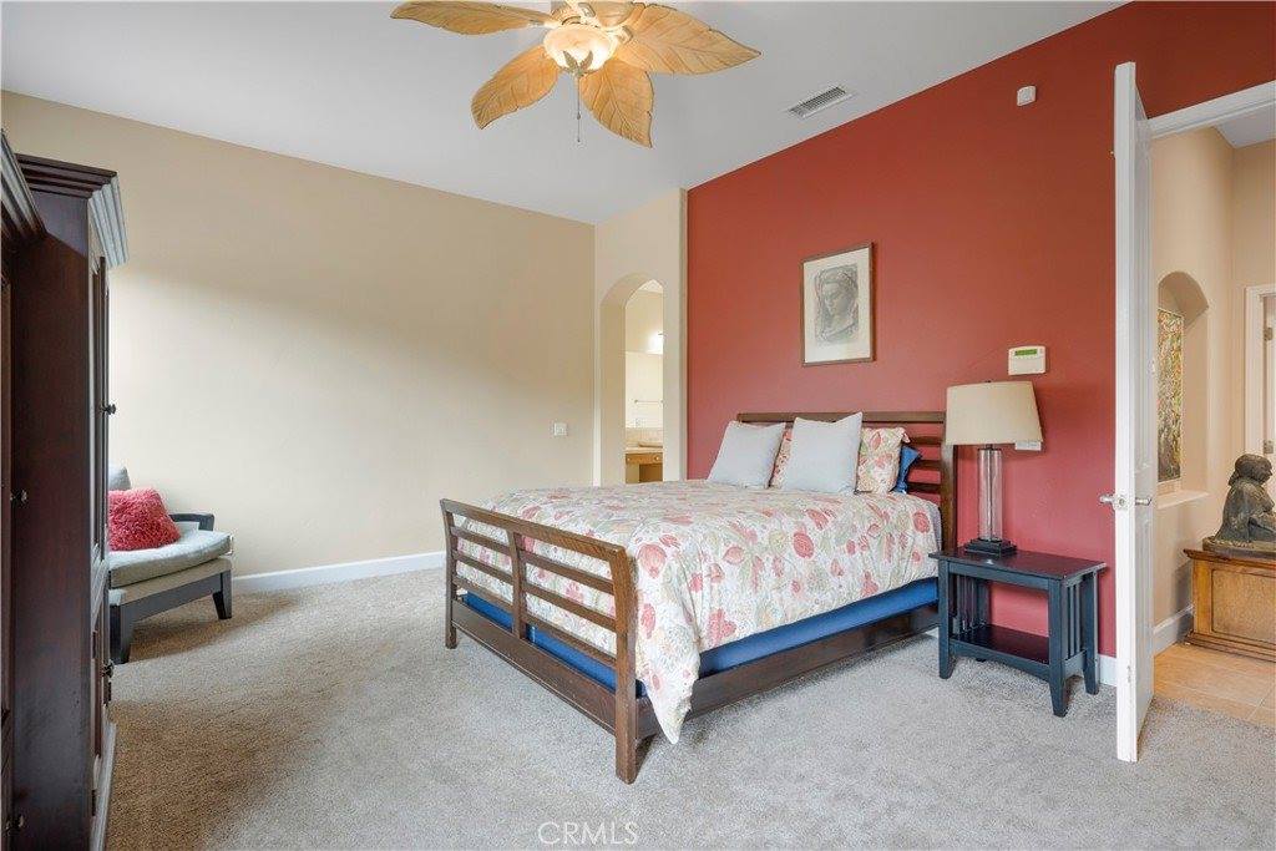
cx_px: 638
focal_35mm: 18
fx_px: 638
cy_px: 426
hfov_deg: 90.0
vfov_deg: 67.4
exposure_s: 1/2.5
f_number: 7.1
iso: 640
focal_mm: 18
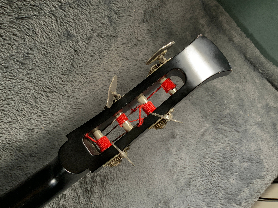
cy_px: 104
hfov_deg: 61.7
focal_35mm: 29
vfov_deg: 48.2
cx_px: 139
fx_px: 233
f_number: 1.8
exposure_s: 1/104
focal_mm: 3
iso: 64
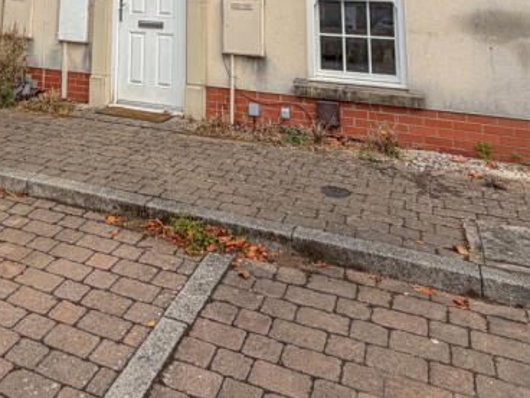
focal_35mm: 39
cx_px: 118
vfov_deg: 30.1
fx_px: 597
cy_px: -107
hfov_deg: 45.8
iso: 40
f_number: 2.2
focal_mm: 2.22
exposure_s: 1/750
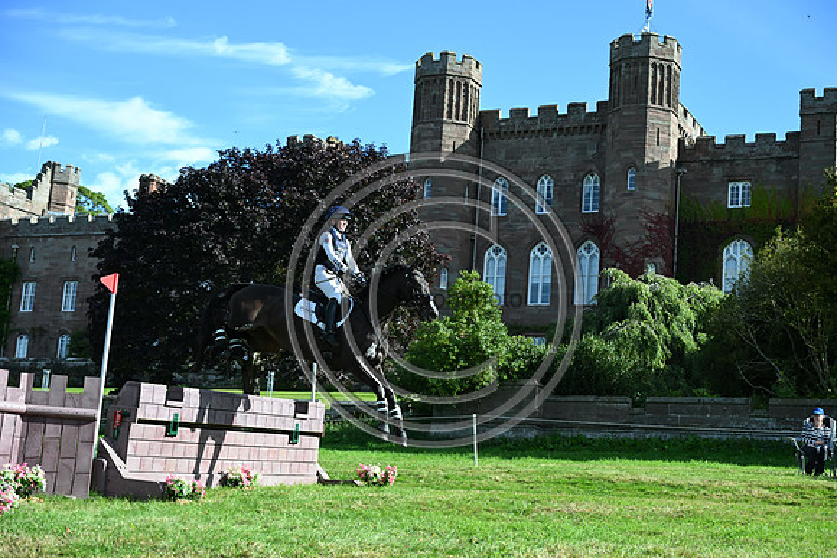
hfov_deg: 35.0
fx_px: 1325
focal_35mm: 57
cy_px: 279
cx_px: 418
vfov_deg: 23.8
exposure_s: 1/1250
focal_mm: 57
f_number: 4.5
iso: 320
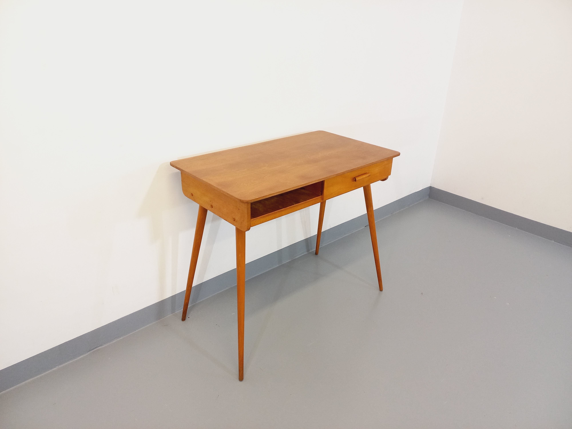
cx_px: 286
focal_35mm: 25
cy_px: 214
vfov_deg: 54.9
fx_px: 413
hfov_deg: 69.4
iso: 200
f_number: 1.8
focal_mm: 4.65
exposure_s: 1/49
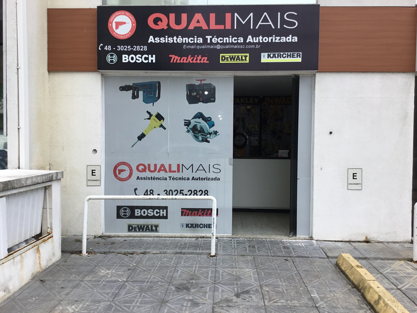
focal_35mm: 31
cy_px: 156
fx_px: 373
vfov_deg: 45.4
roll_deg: -0.4
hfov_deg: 58.4
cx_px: 208
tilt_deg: -2.3
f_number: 2.4
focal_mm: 3.3
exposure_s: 1/390
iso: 25
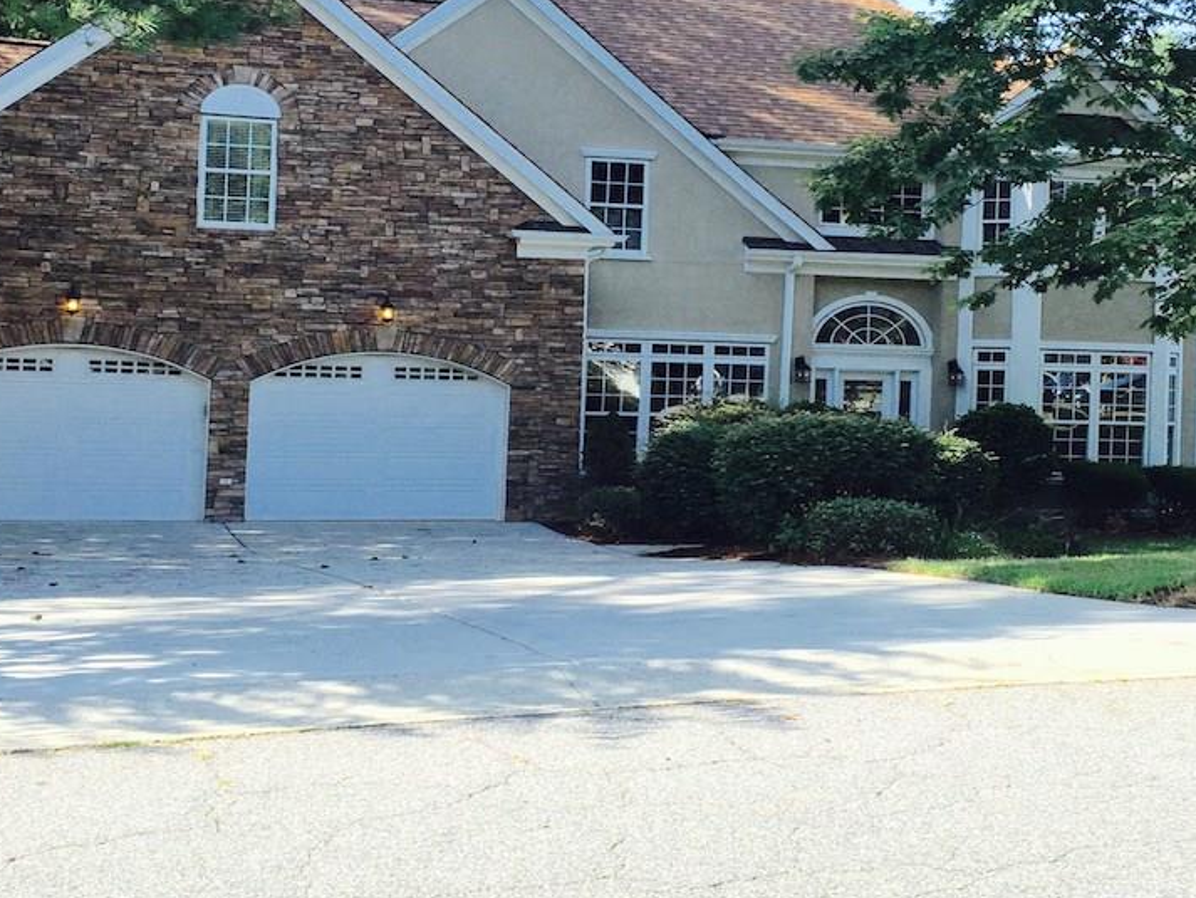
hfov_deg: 34.3
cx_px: 673
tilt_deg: +1.1
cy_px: 371
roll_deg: -3.2
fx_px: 1935
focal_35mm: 56
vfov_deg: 26.1
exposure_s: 1/694
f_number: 2.2
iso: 32
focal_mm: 4.15
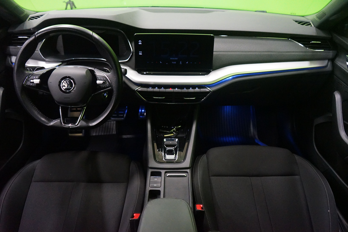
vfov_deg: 46.4
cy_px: 116
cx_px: 174
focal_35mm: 28
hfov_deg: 65.5
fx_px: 271
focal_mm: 28
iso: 6400
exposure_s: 1/30
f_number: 3.5
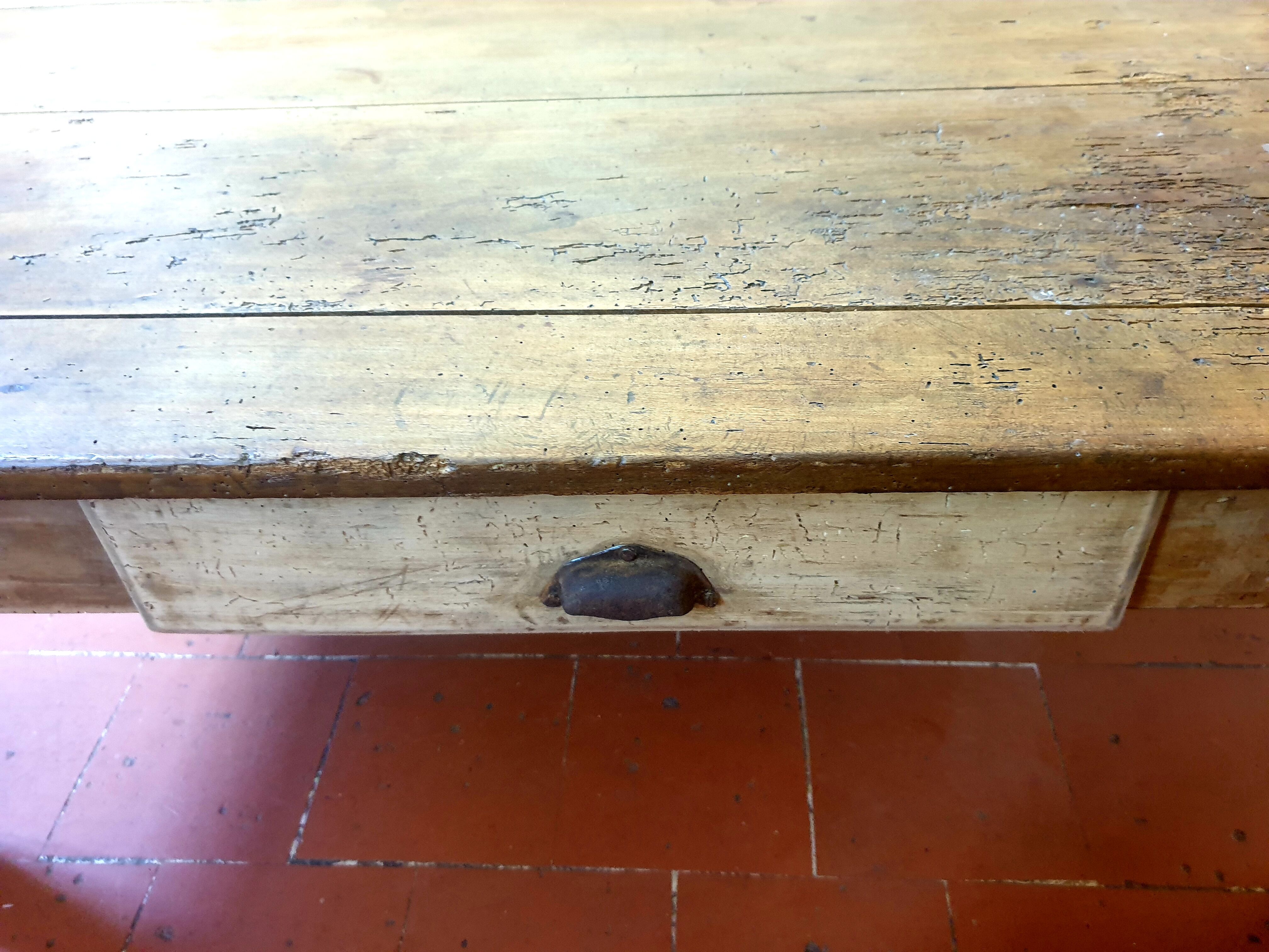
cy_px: 476
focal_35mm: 26
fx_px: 953
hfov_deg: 67.3
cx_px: 634
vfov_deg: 53.1
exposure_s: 1/23
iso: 250
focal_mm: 4.3
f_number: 1.5
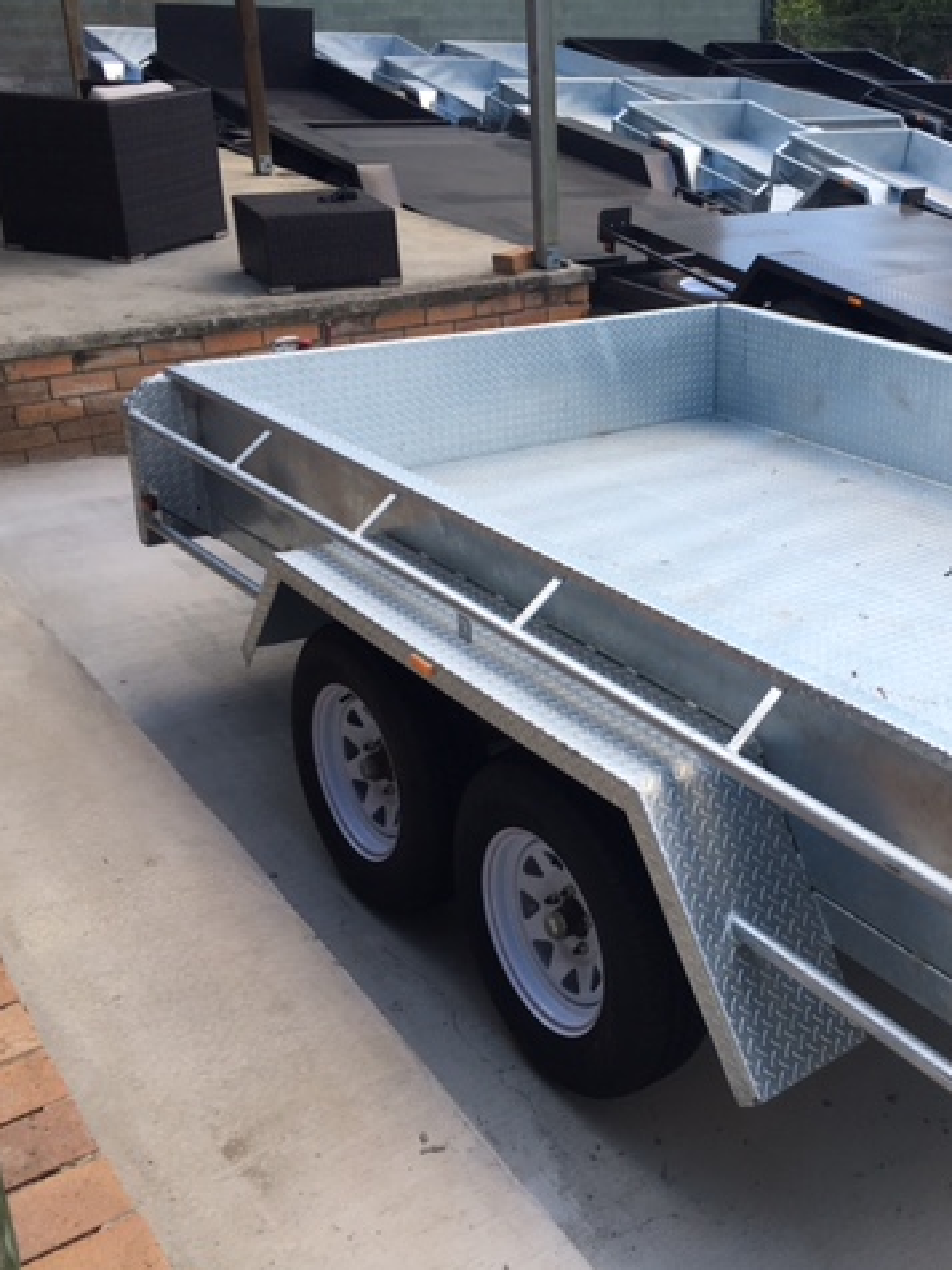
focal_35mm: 39
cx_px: 747
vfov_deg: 47.9
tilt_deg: -24.3
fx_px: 1430
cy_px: 638
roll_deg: -2.7
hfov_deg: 35.7
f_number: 2.2
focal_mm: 4.15
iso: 25
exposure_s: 1/105
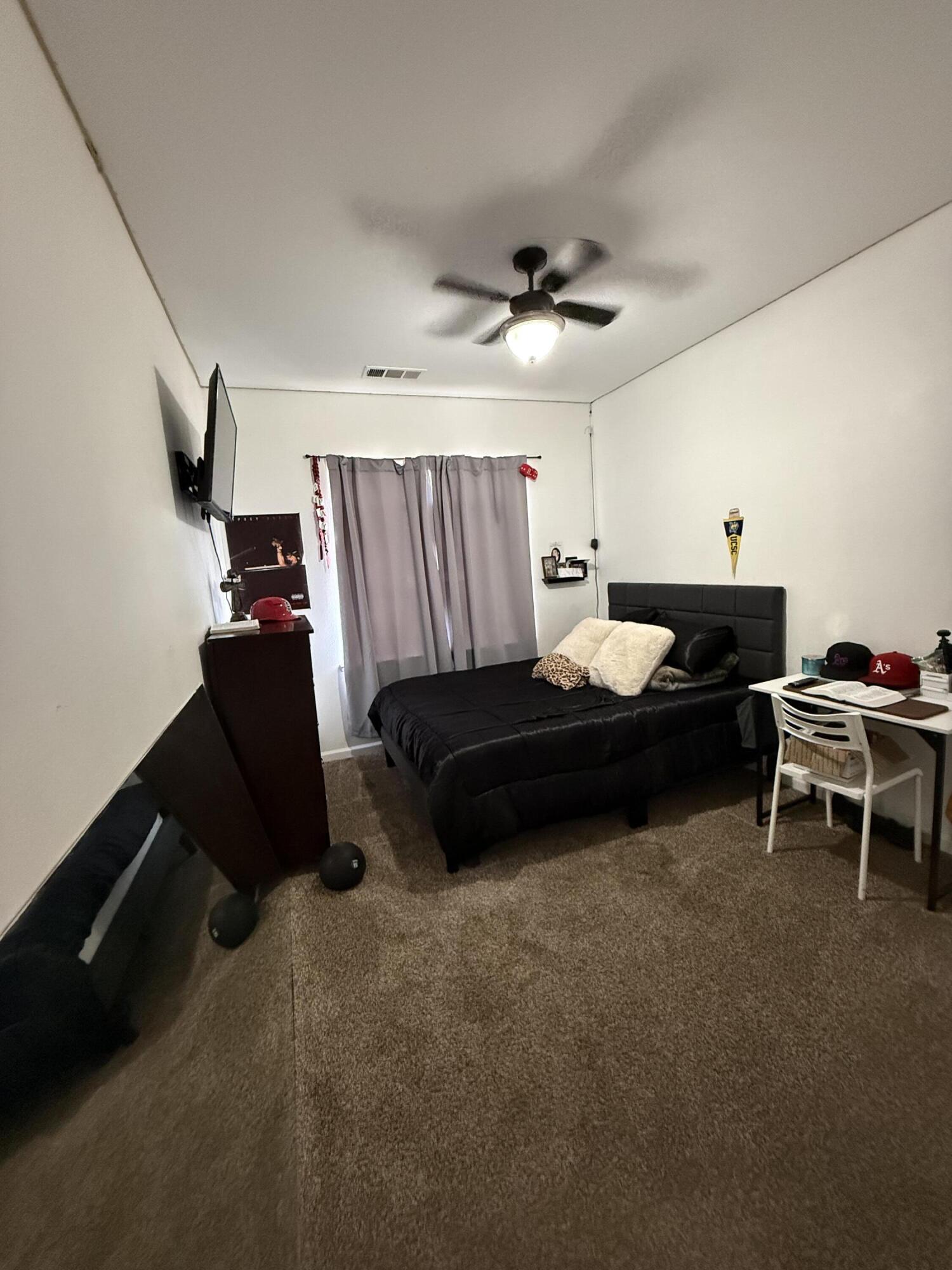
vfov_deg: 102.1
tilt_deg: -8.5
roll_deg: +4.1
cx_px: 476
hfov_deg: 85.7
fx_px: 513
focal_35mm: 14
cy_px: 635
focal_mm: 2.22
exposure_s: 1/60
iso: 1000
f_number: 2.2
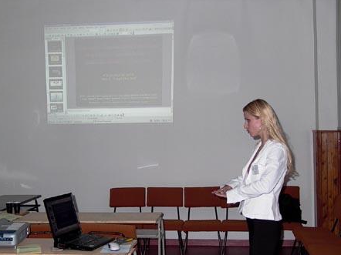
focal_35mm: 53
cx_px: 169
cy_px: 127
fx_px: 522
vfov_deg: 27.5
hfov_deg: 36.2
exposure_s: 1/64.2
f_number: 2.23
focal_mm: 10.87
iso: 100
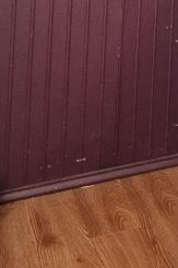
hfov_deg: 6.8
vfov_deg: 10.0
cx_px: 456
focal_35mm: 188
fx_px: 1396
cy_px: -290
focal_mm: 24
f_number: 8
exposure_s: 1/180
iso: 400
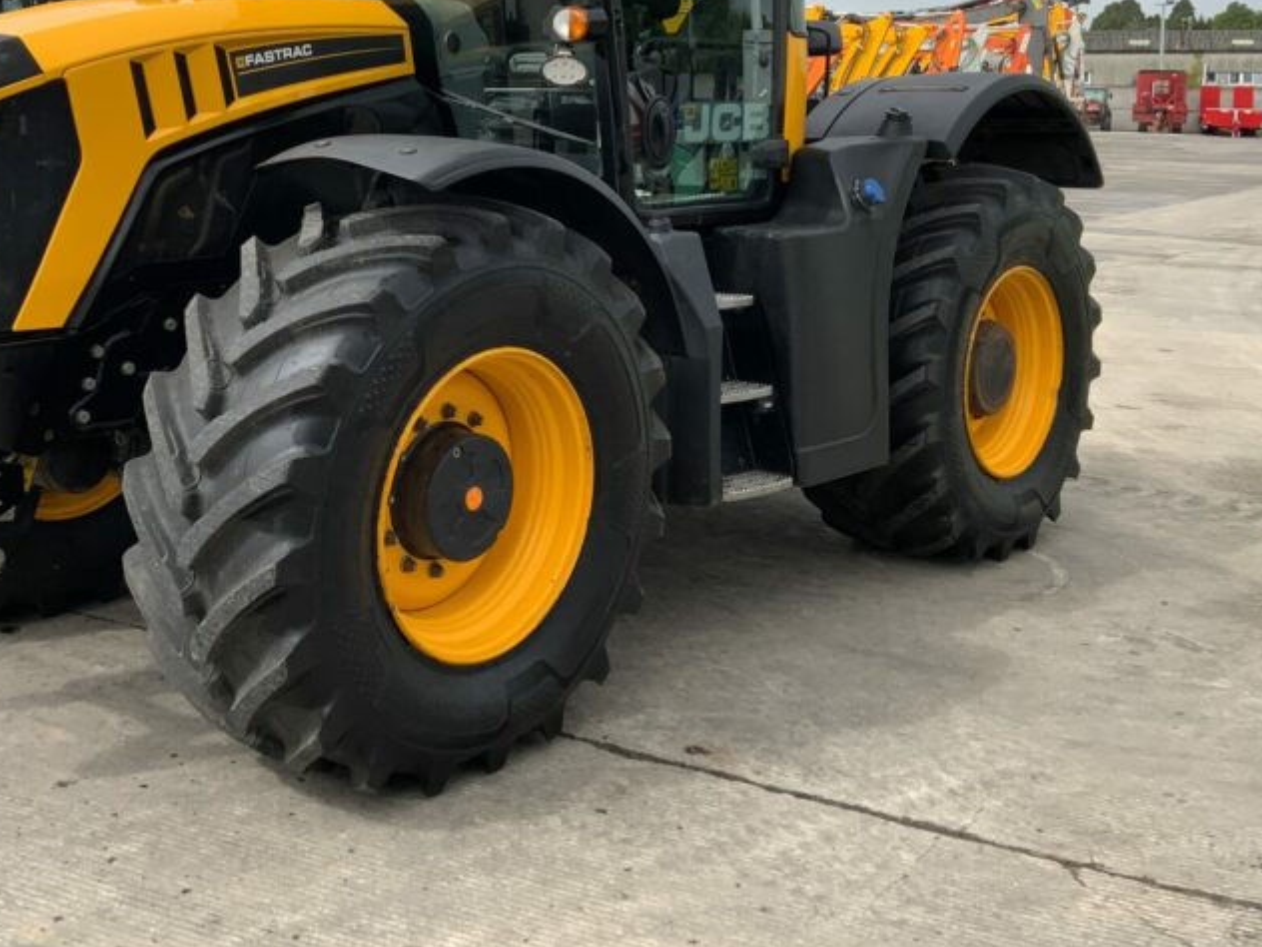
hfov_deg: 40.2
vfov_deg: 30.2
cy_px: 204
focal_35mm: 47
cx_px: 481
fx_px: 1713
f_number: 1.8
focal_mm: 3
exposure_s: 1/1342
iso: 16
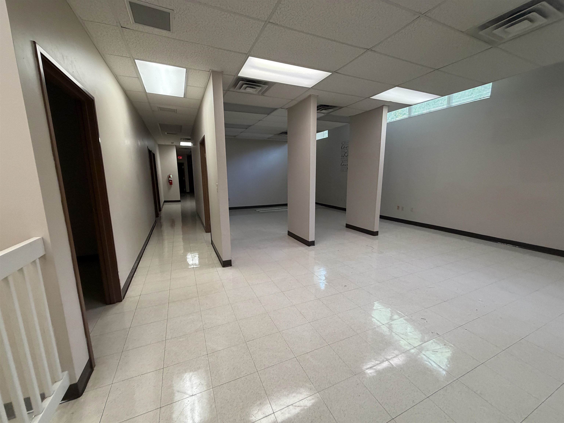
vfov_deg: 85.7
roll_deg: +0.6
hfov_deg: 102.1
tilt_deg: -9.3
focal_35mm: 14
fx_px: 228
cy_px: 212
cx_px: 282
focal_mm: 2.22
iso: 320
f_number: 2.2
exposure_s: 1/120
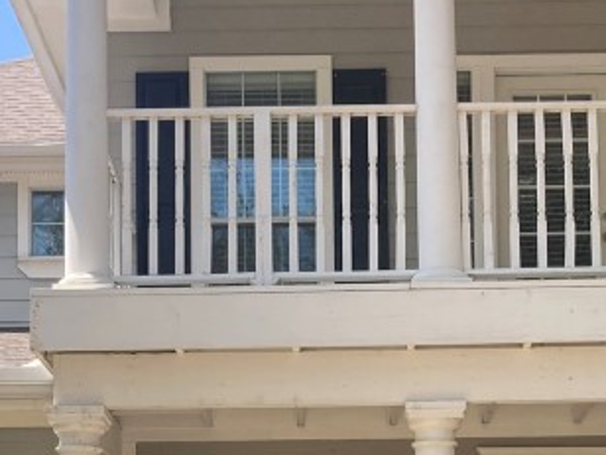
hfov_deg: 21.1
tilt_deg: +7.7
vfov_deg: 15.3
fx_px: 1628
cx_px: 311
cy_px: 550
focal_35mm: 93
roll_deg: +0.3
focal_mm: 3.99
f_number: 1.8
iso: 20
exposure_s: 1/727
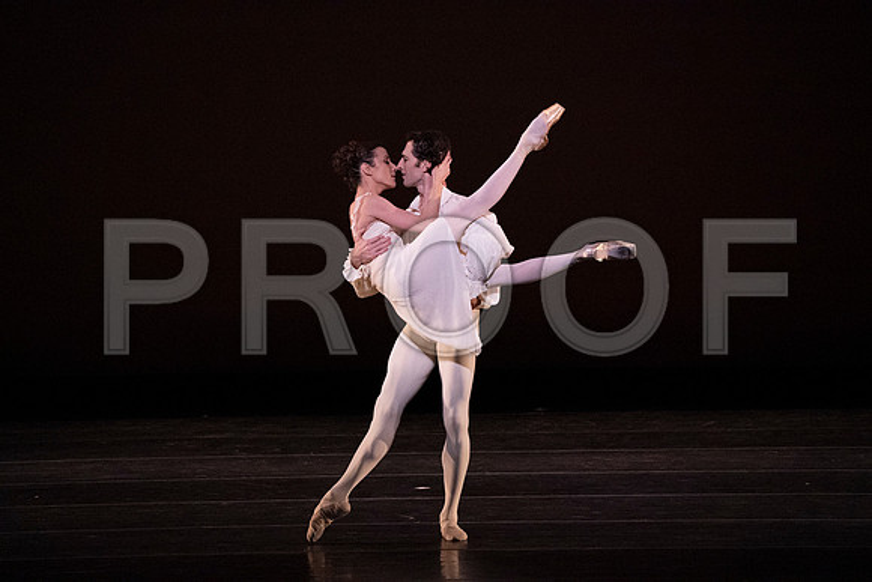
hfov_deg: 6.1
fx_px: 8140
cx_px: 436
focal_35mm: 336
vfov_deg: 4.1
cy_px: 291
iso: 20000
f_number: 7.1
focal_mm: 336
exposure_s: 1/400
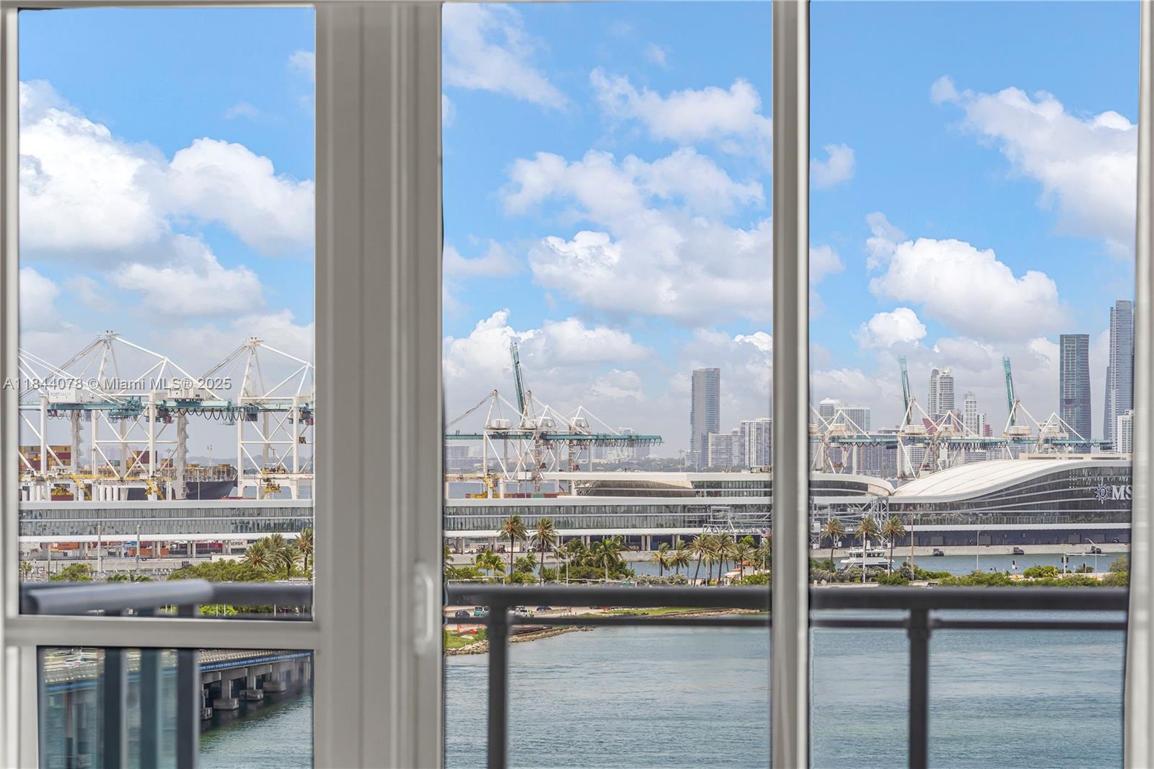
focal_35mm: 123
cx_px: 577
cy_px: 384
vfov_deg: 11.1
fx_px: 3942
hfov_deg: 16.7
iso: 160
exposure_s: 1/30
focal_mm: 123
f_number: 8
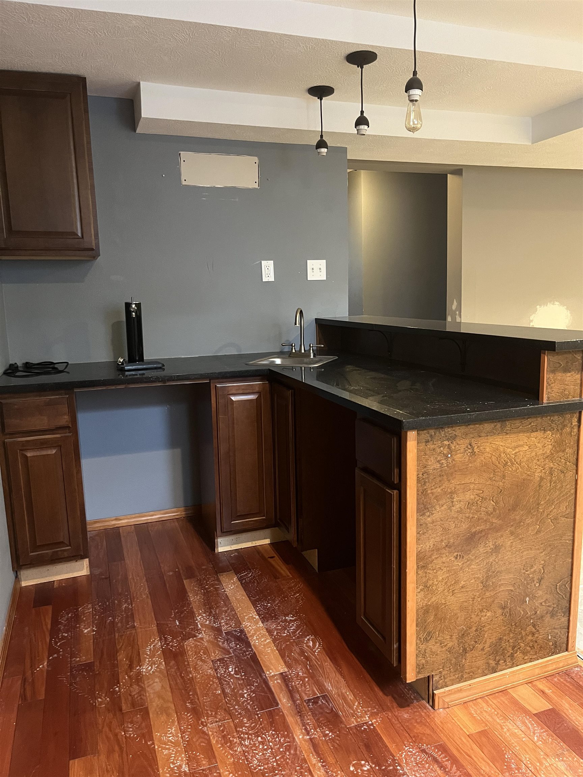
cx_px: 292
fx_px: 584
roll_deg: +1.8
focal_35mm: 26
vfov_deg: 67.3
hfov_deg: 53.1
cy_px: 388
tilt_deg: -9.3
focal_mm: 5.1
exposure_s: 1/30
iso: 640
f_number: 1.6
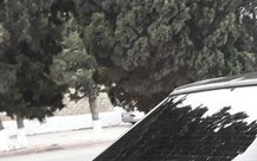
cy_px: 239
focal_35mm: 87
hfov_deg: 21.4
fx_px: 610
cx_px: 341
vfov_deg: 14.1
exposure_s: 1/33
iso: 80
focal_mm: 3.6
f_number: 1.9
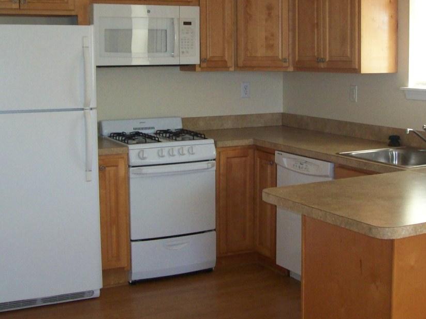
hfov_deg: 34.3
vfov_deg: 26.0
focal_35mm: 56
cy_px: 106
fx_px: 689
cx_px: 240
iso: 200
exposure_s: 1/64
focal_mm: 6
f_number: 2.7
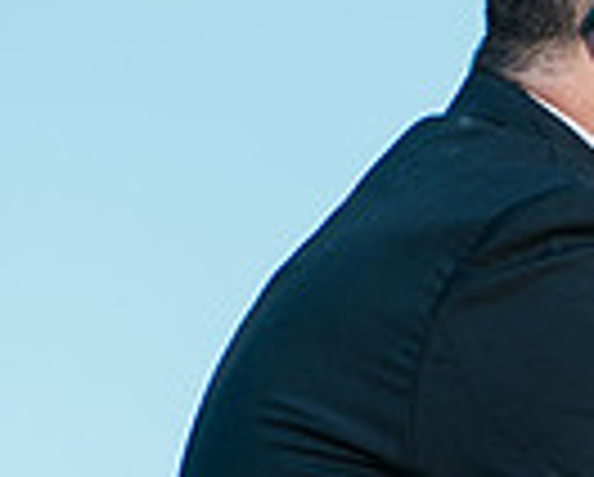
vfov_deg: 2.7
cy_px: 520
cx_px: 952
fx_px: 10264
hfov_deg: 3.3
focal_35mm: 583
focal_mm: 85
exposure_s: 1/400
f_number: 2.8
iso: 100
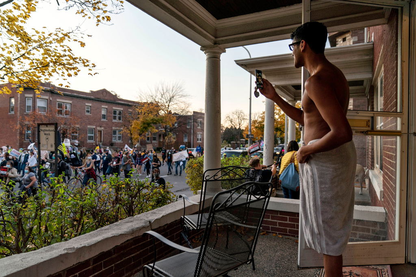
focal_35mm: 24
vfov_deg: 53.1
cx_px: 208
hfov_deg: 73.8
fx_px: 277
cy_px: 138
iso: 250
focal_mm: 24
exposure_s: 1/50
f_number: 2.8
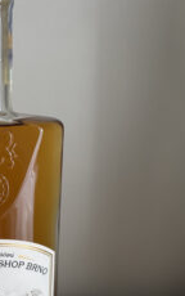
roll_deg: +0.5
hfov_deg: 25.6
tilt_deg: -17.1
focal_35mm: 48
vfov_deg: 41.4
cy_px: 193
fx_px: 387
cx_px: 3
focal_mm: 5.96
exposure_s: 1/60
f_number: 1.6
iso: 320
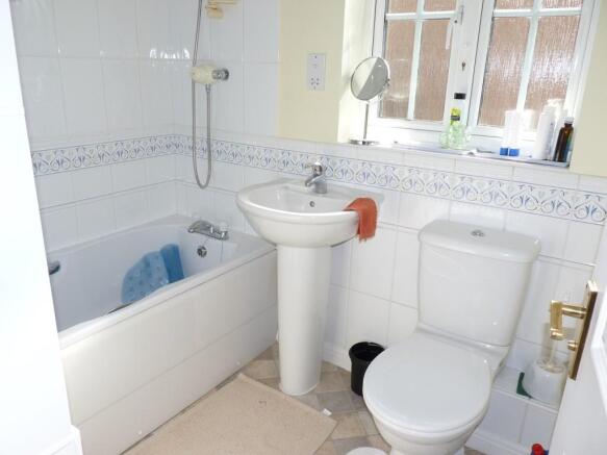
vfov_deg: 51.3
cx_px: 304
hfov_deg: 65.3
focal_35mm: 27
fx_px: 473
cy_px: 228
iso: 100
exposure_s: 1/125
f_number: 4
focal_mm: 4.8
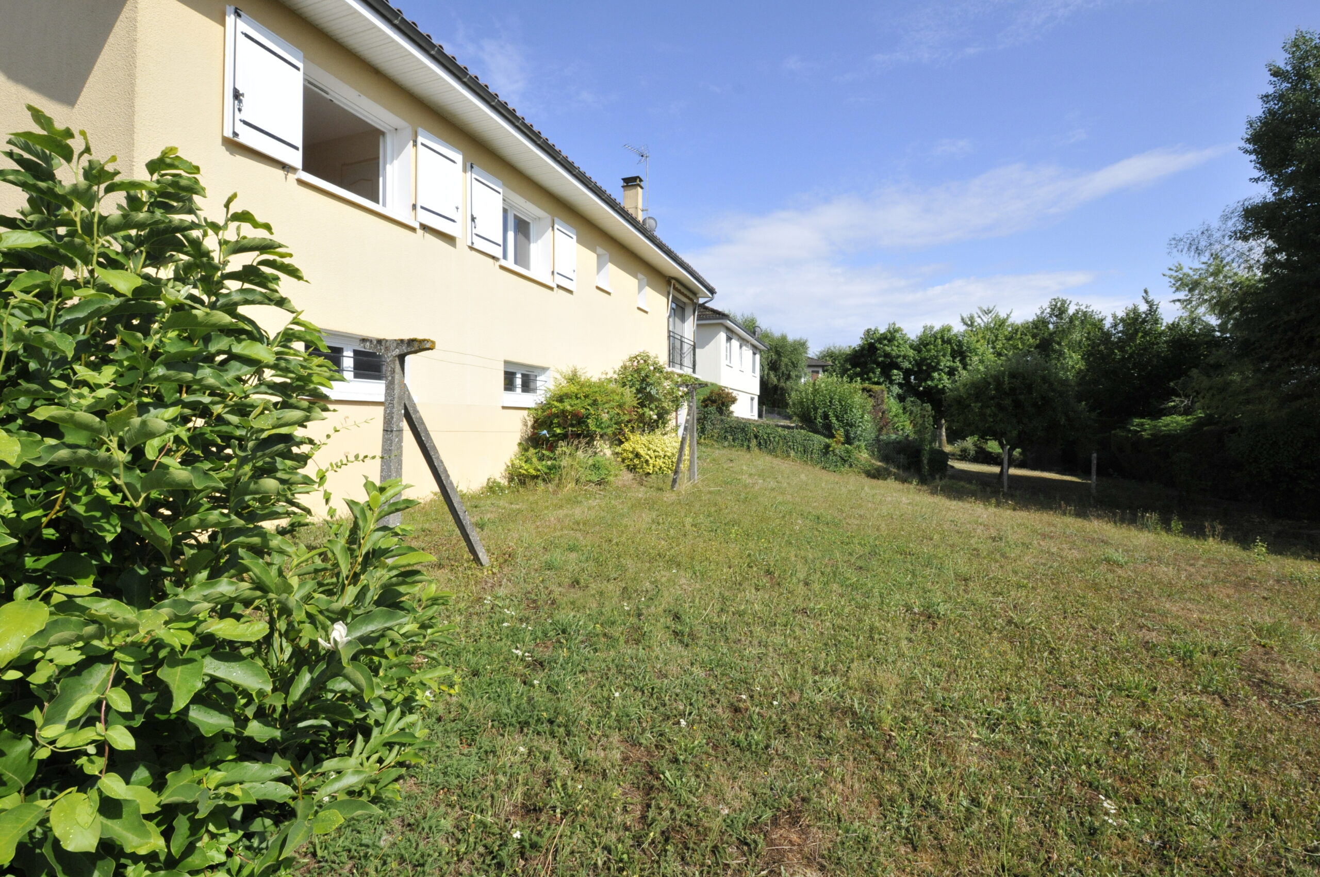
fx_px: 549
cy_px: 438
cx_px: 660
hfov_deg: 100.5
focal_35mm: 15
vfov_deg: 77.2
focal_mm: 10
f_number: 13
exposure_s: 1/640
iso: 800
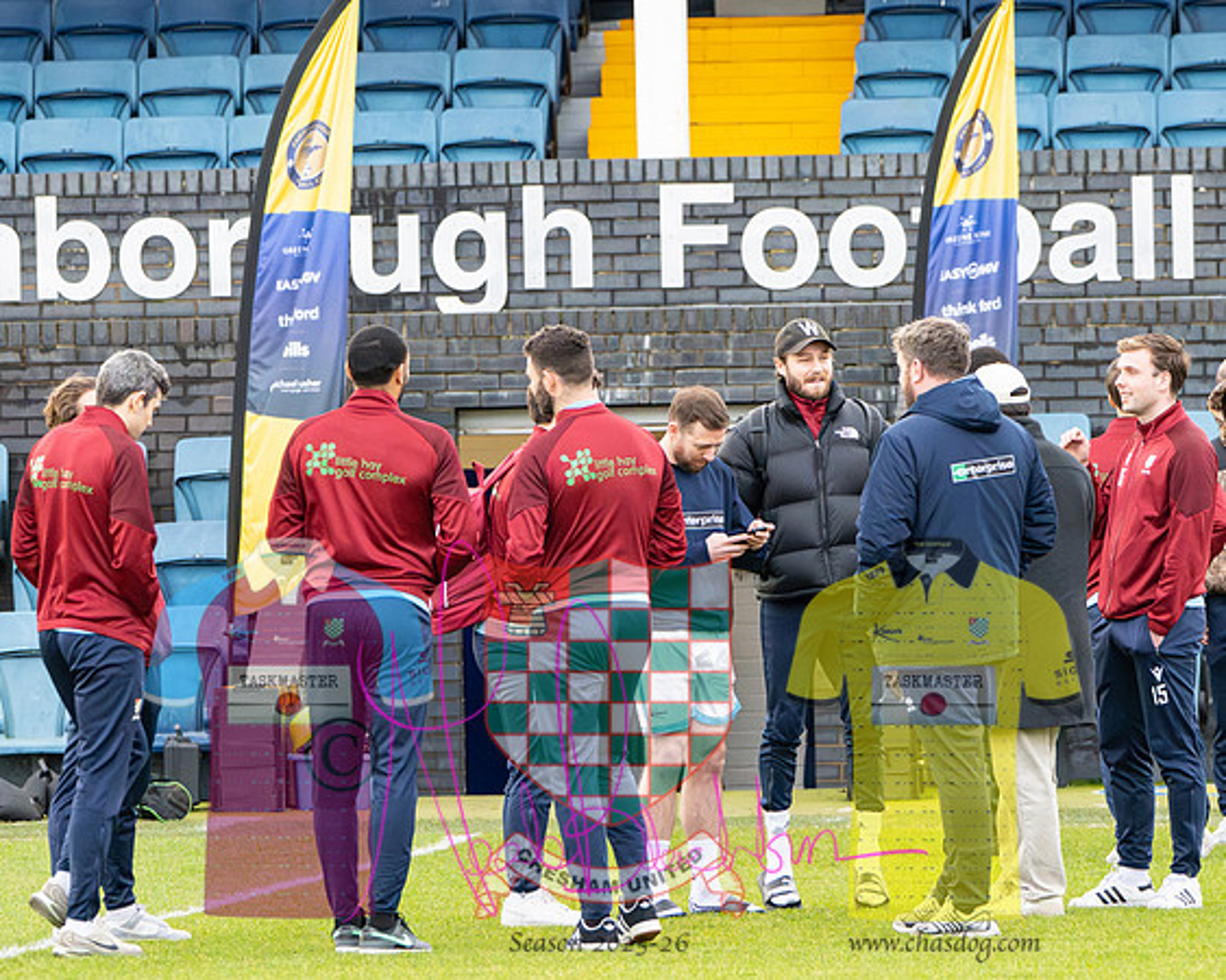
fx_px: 18105
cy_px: 490
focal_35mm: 499
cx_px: 610
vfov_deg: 3.1
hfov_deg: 3.9
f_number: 6
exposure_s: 1/2500
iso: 8000
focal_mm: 290
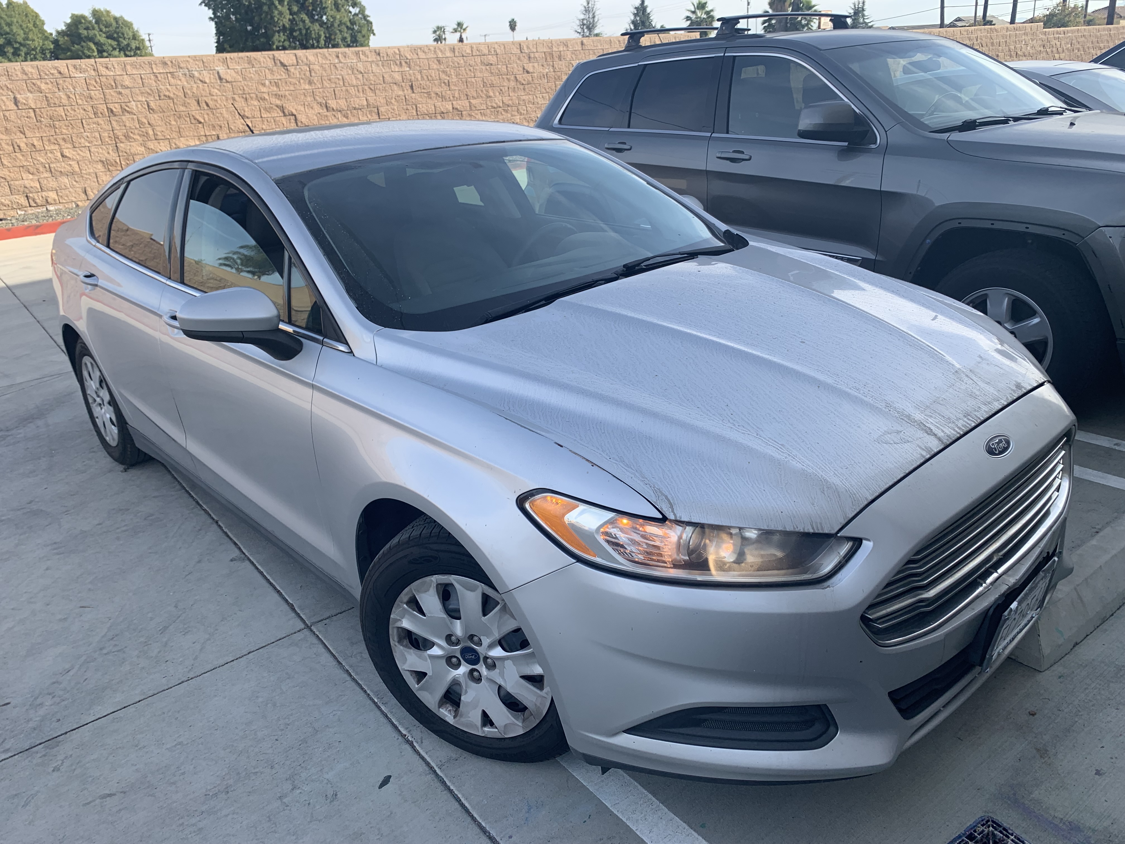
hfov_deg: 67.3
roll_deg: +5.3
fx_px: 845
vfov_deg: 53.1
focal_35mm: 26
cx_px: 562
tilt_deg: -21.8
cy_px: 422
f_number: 1.8
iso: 25
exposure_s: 1/808
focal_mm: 4.25
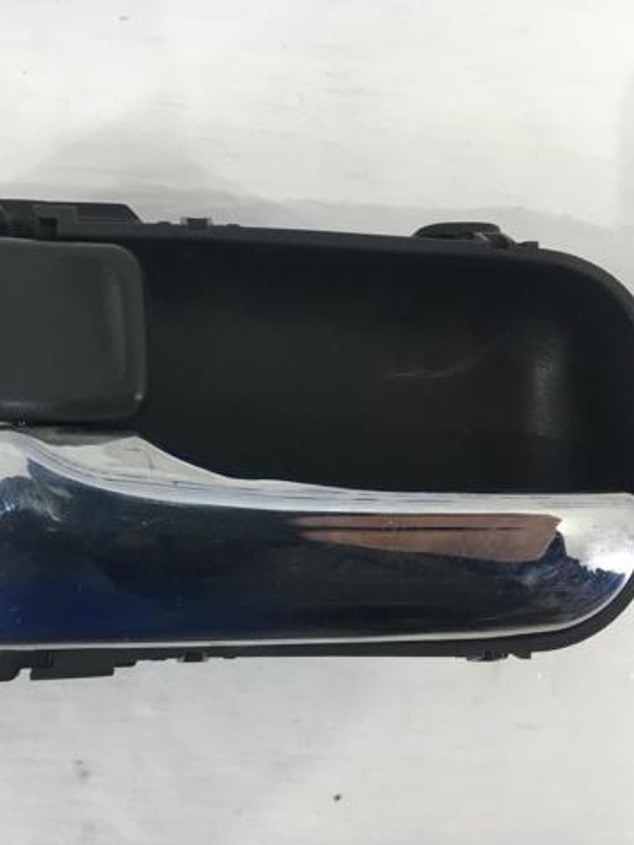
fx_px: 952
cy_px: 424
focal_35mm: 39
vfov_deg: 47.9
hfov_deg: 36.4
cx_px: 211
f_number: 2.2
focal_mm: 4.15
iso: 32
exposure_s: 1/33
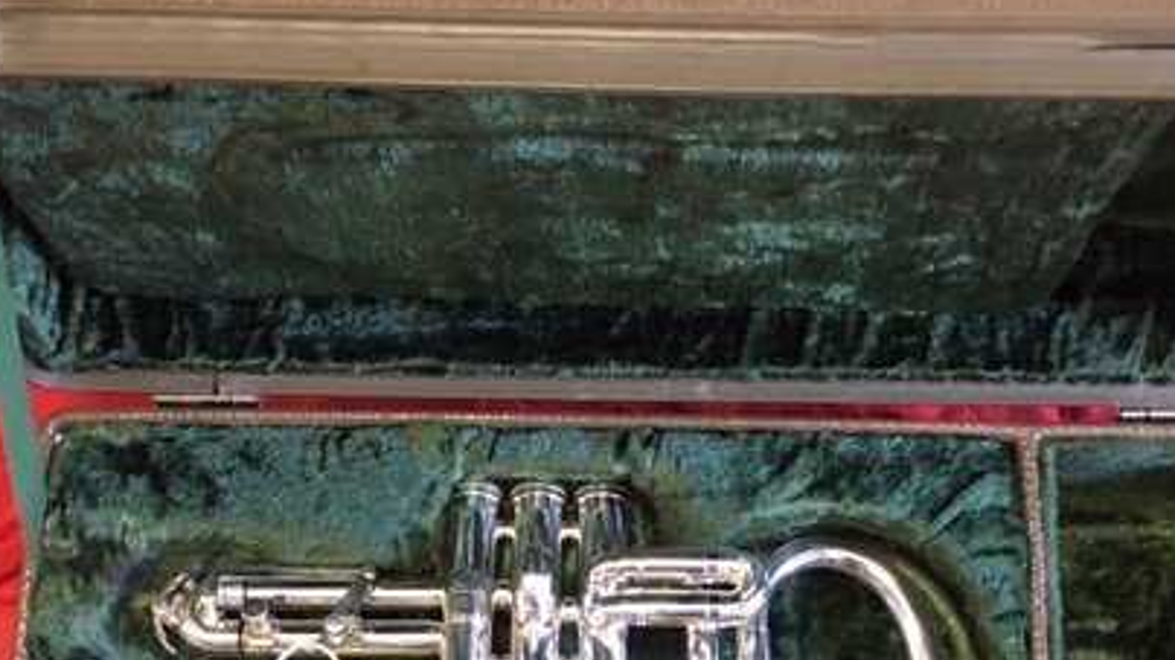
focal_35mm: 50
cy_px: 567
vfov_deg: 23.4
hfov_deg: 41.3
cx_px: 654
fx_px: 1557
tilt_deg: -77.5
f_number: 2.2
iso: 200
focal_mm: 4.15
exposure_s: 1/20
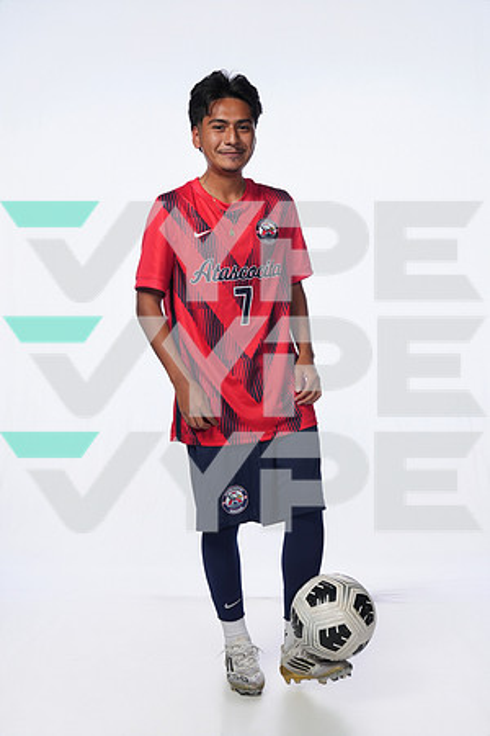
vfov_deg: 41.9
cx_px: 245
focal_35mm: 47
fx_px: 960
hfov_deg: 28.6
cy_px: 368
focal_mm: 47
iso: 800
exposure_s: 1/250
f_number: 8
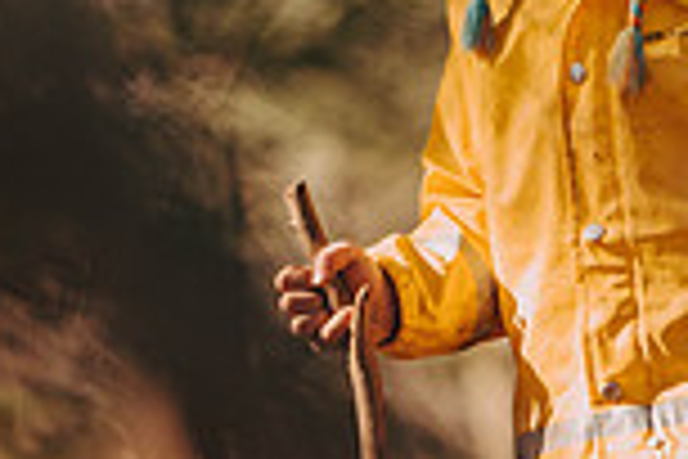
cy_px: 74
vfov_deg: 2.2
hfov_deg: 3.3
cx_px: 202
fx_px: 11982
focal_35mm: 627
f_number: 2.8
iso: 640
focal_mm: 165
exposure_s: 1/640
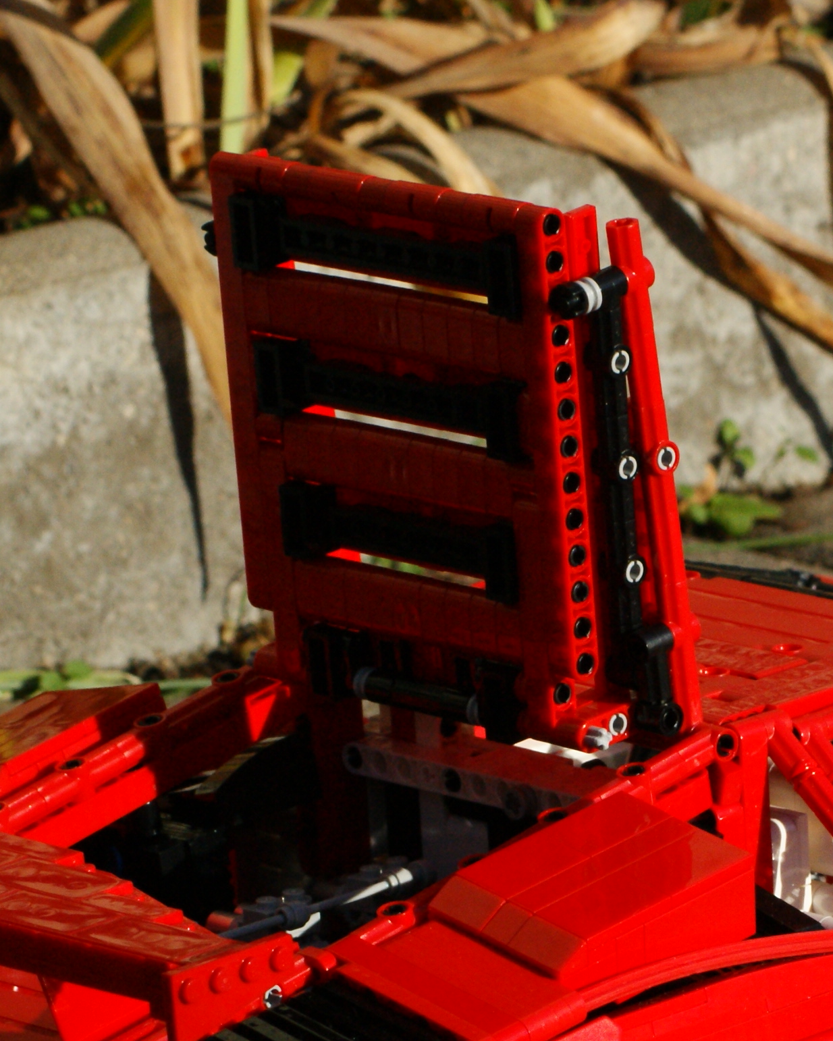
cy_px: 871
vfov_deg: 8.4
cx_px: 616
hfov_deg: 6.7
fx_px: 7099
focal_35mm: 230
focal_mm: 55
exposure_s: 1/1250
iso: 400
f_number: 9
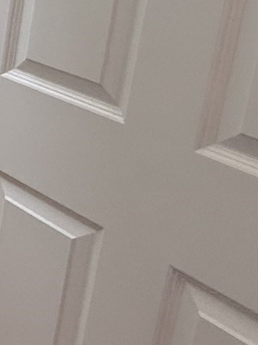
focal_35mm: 68
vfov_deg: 26.9
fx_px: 676
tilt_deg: -12.4
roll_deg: -1.1
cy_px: -7
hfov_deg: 14.0
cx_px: -380
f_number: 2.2
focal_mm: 2.22
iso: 160
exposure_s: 1/120
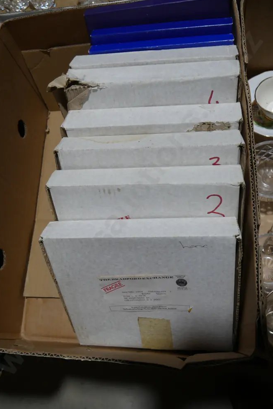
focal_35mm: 30
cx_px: 129
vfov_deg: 61.9
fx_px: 341
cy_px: 204
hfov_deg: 43.6
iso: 200
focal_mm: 14
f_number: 4
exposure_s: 1/160
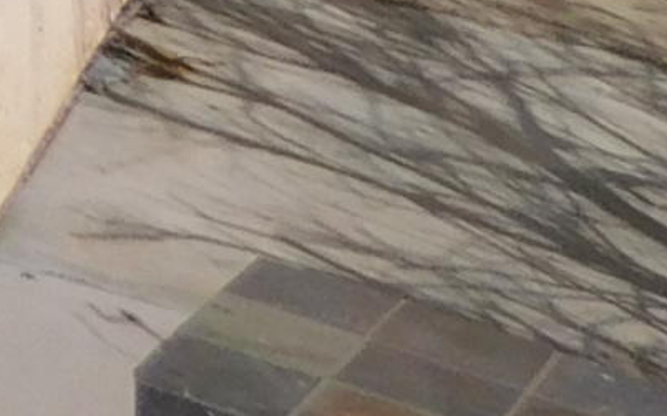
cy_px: -1233
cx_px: -1661
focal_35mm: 182
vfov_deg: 6.1
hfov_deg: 8.5
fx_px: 3307
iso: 125
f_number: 6
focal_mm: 4
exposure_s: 1/1000
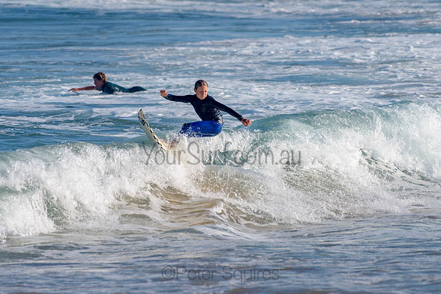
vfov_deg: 2.2
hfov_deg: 3.4
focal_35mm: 613
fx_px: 7513
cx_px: 193
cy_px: 114
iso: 140
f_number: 5.6
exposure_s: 1/2000
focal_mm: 500
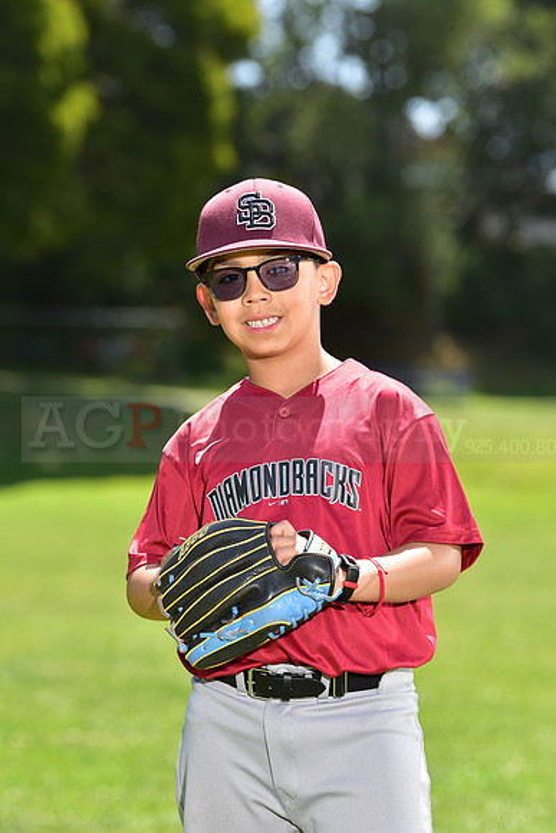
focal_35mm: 160
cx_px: 278
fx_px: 3704
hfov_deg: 8.6
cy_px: 416
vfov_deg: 12.8
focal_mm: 160
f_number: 5
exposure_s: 1/200
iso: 80
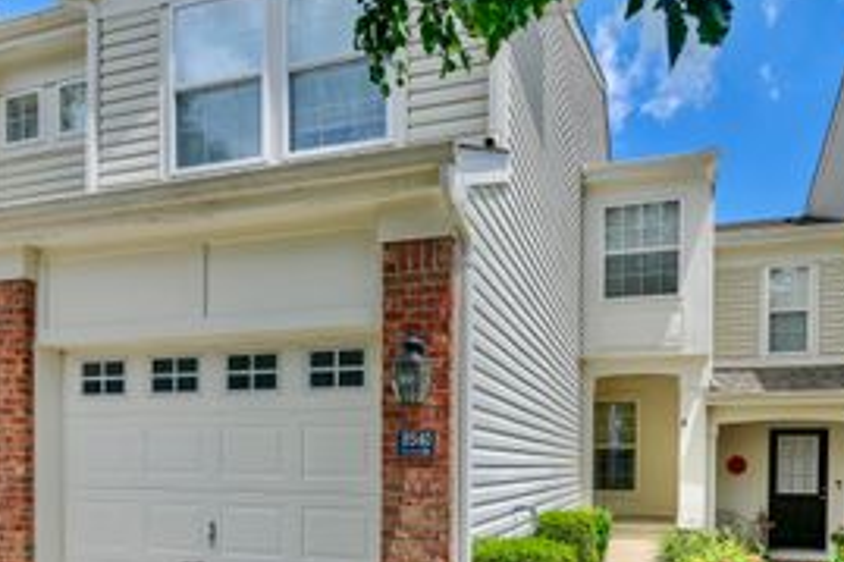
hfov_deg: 69.2
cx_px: 471
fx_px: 609
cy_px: 476
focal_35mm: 26
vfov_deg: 46.0
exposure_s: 1/50
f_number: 10
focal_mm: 14
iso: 100
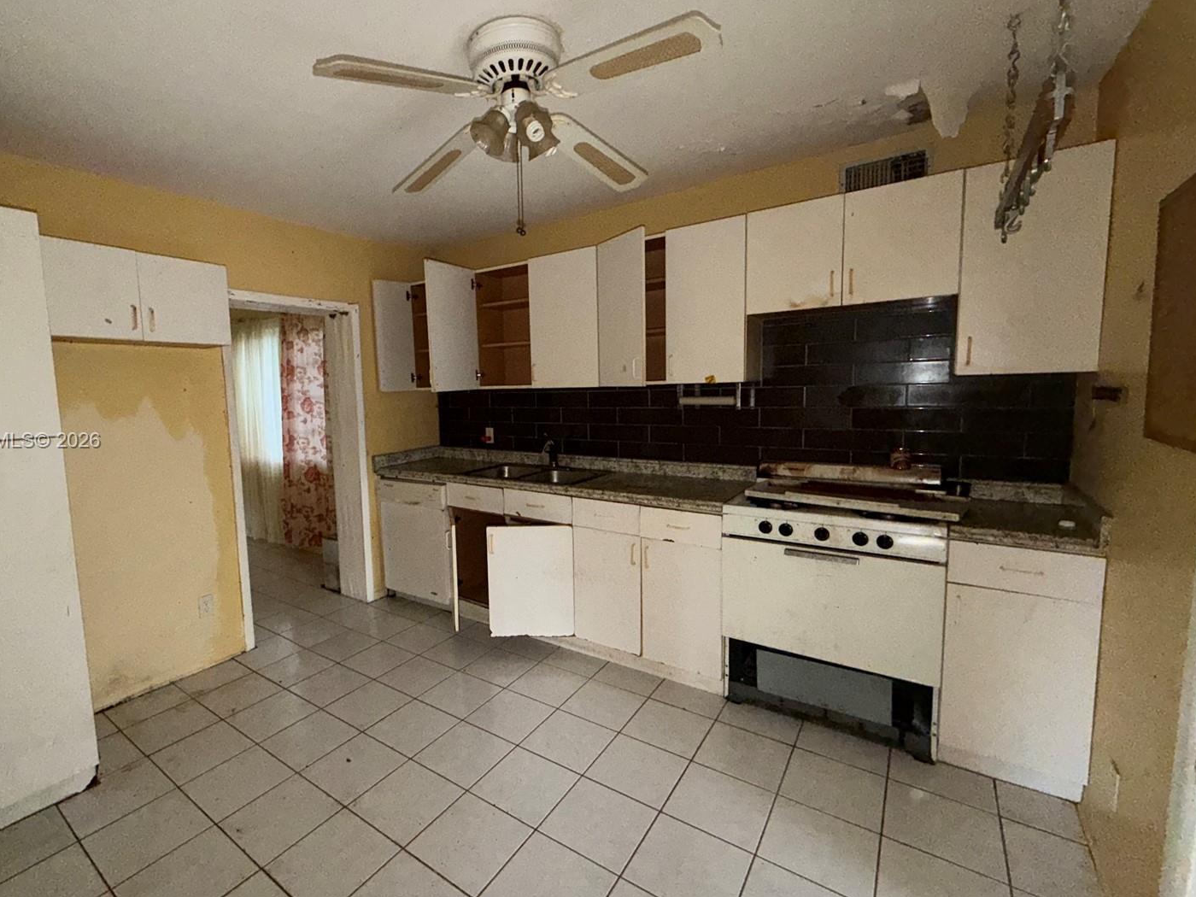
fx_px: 553
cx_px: 518
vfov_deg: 78.1
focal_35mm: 16
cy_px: 442
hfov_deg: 93.9
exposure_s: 1/54
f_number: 2.2
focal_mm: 2.22
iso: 400
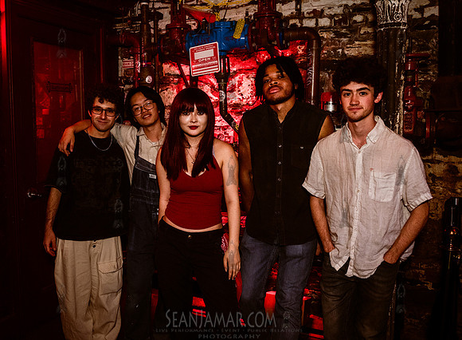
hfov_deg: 55.8
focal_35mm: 33
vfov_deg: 42.7
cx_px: 190
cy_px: 158
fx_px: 434
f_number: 4.5
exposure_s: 1/250
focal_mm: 28
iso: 8000
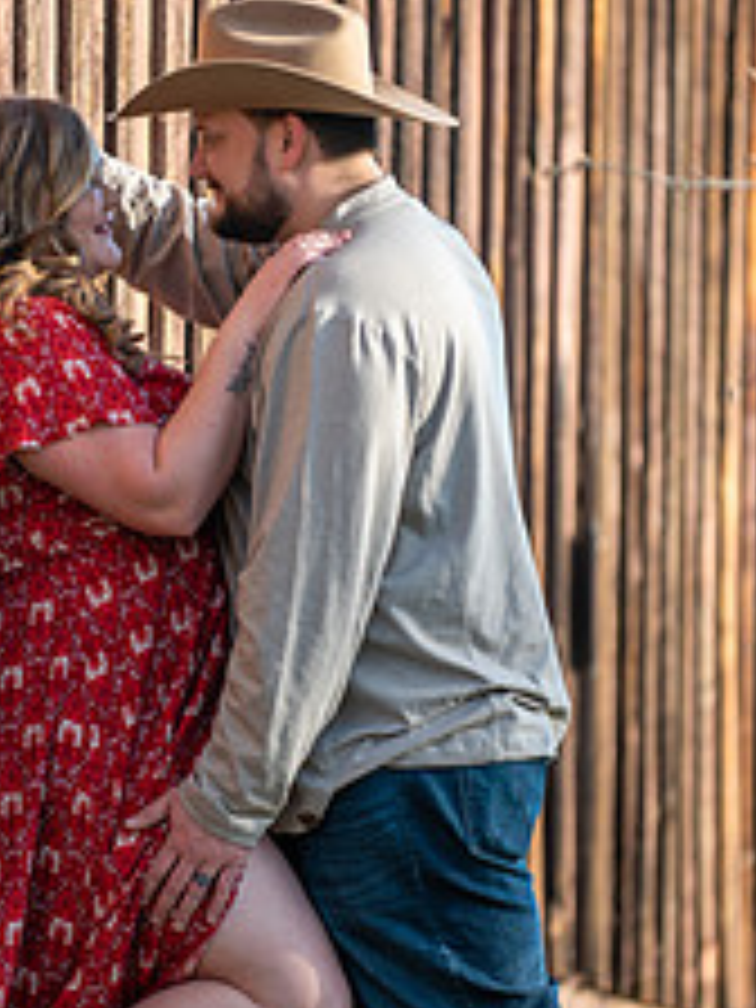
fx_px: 10104
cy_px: 576
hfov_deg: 4.3
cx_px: 207
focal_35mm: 347
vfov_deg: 5.7
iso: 50
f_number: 2.8
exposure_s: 1/250
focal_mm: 180
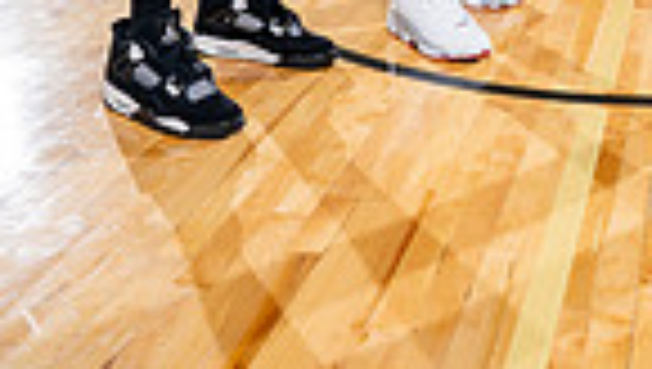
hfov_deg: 30.0
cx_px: 661
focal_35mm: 65
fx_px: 1125
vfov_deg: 13.6
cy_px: -508
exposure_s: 1/250
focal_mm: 20
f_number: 7.1
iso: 250
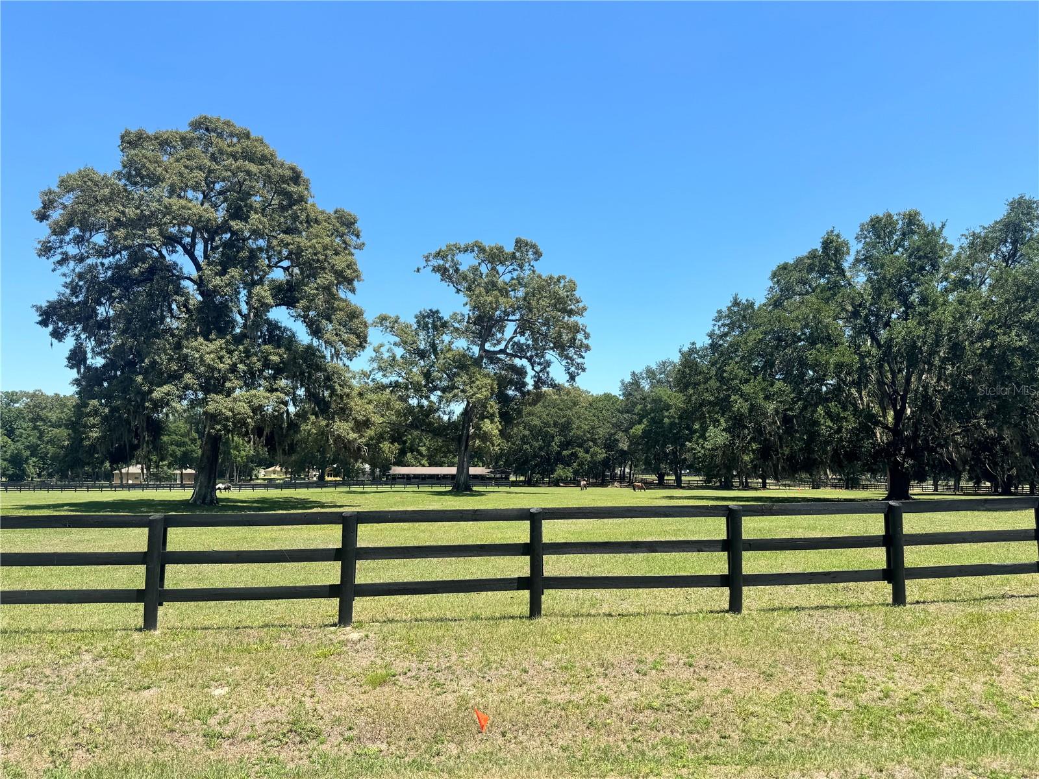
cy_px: 390
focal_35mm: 24
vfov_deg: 56.8
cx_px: 520
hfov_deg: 71.6
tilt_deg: +5.6
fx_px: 720
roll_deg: -0.4
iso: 80
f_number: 1.78
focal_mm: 6.76
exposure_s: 1/2710
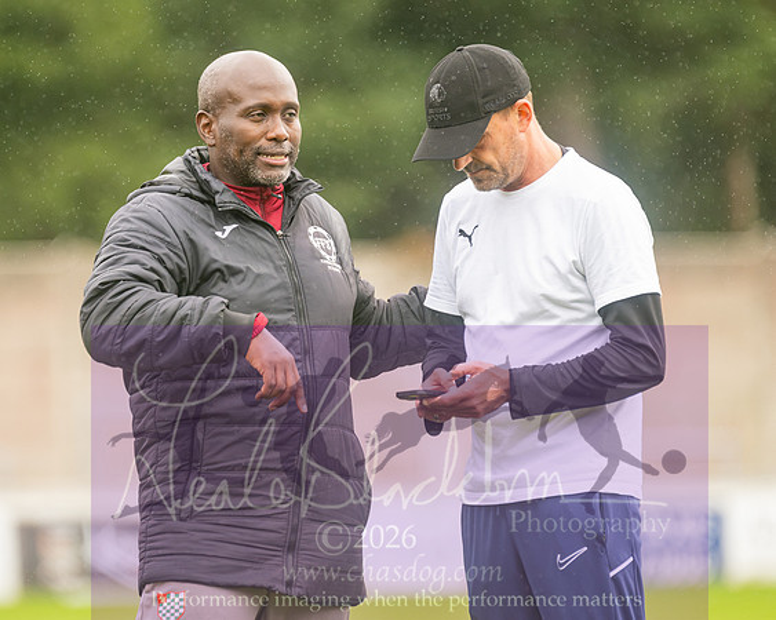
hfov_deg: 4.2
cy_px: 310
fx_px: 10476
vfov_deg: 3.4
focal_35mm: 456
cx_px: 315
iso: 1100
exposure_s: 1/1600
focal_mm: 270
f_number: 2.8
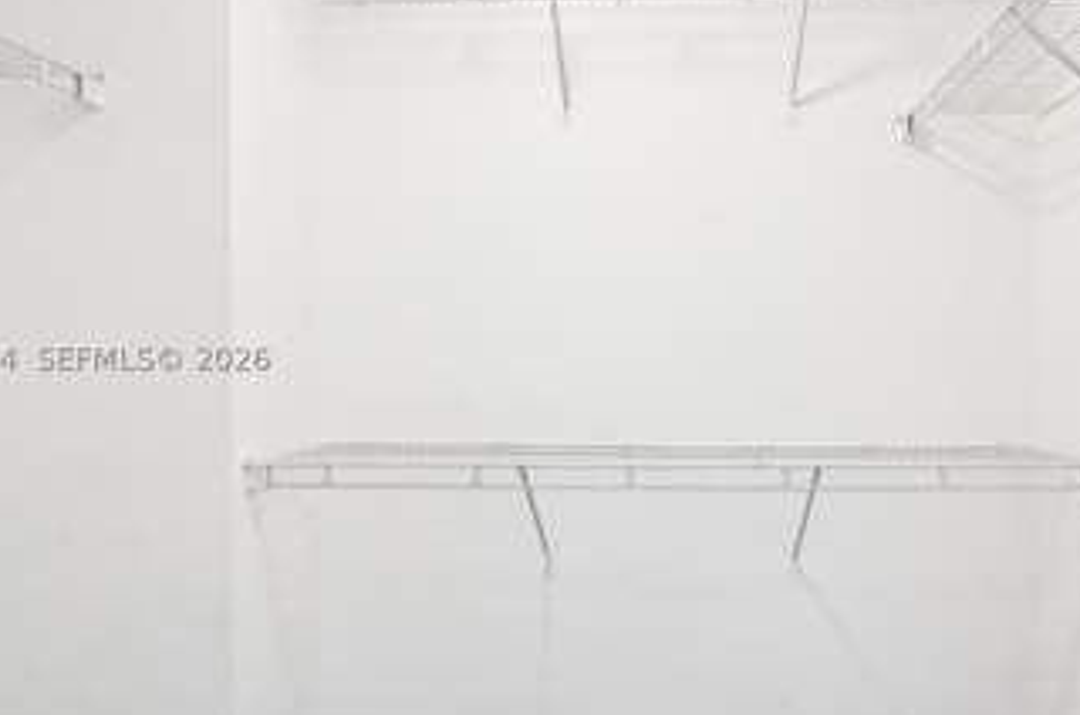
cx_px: 645
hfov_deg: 73.1
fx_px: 719
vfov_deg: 52.9
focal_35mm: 24
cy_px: 354
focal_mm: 16
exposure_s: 1/15
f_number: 8
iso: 400
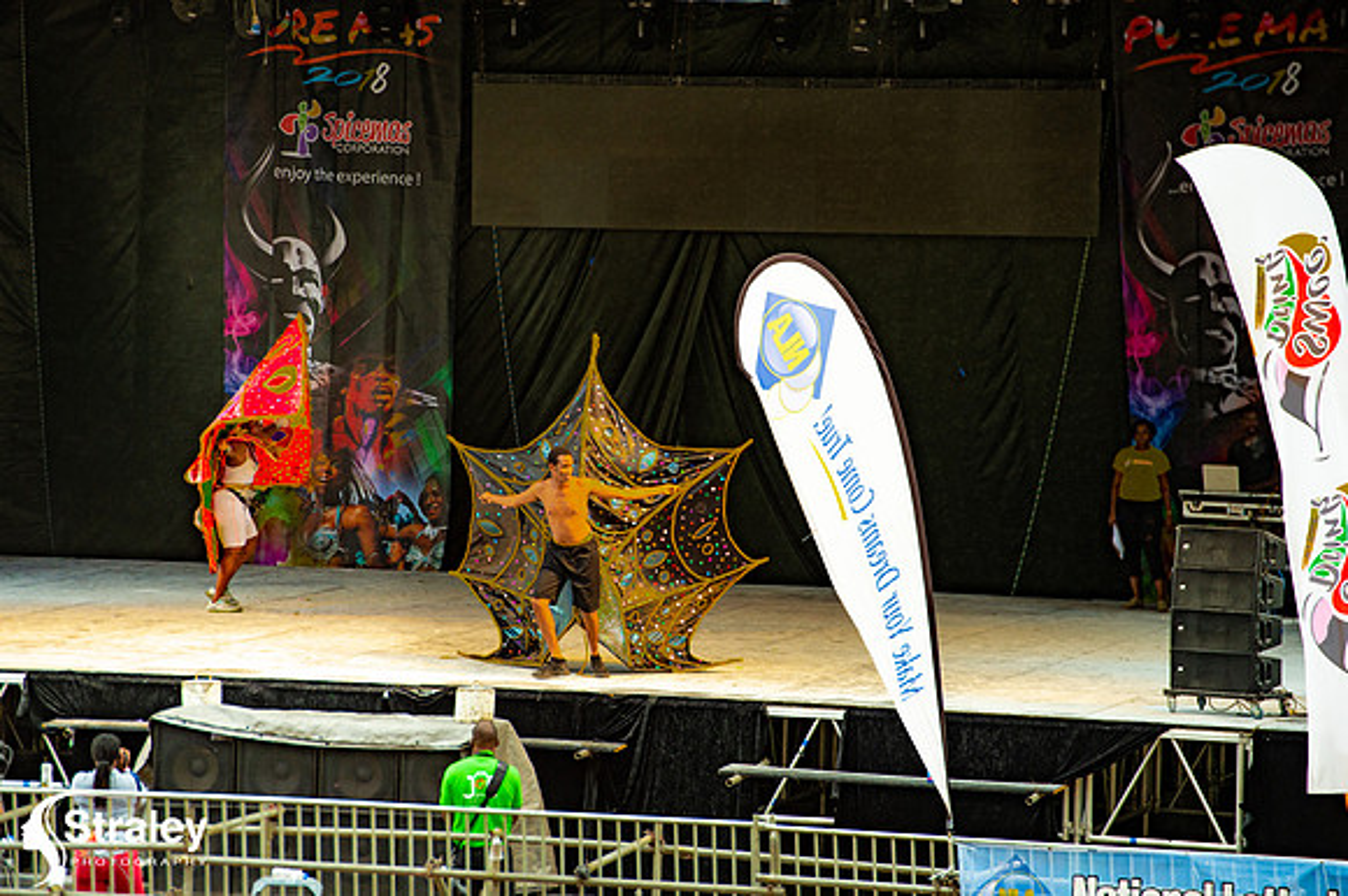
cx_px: 674
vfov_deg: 6.9
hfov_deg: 10.3
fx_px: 7484
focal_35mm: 200
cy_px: 448
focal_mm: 200
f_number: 5
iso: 500
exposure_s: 1/160
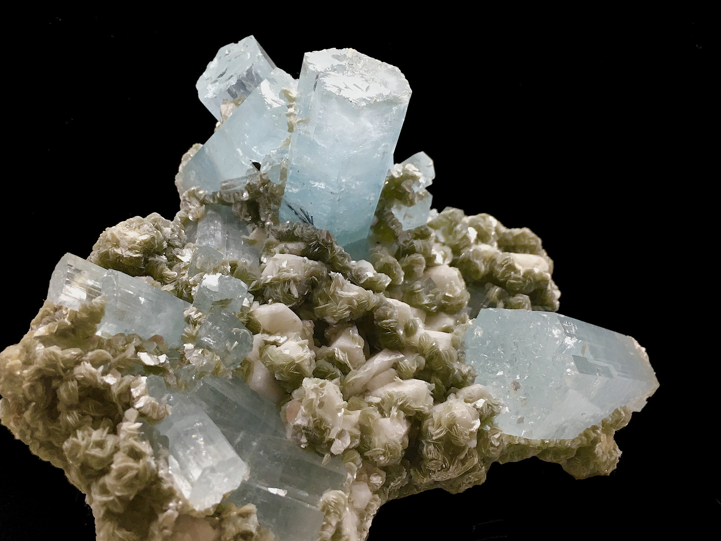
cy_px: 268
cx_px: 329
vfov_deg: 44.2
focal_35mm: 32
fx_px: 667
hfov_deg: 56.7
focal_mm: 4.15
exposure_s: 1/30
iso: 40
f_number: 2.2
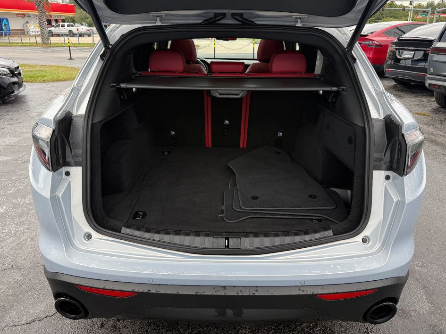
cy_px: 162
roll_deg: -1.1
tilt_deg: -19.9
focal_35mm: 26
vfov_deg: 53.1
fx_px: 335
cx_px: 220
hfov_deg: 67.3
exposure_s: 1/547
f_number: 1.78
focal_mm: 6.76
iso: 80
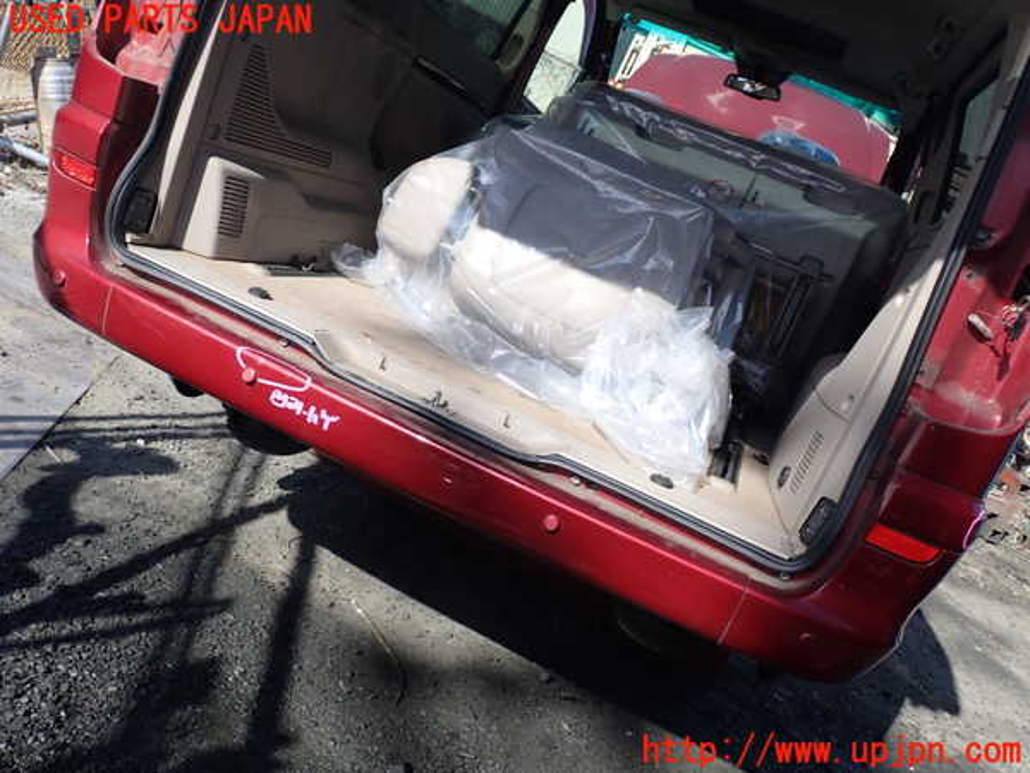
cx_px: 515
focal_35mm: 32
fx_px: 952
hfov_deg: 56.8
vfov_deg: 44.2
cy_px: 386
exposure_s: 1/500
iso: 100
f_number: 3.2
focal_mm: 5.79
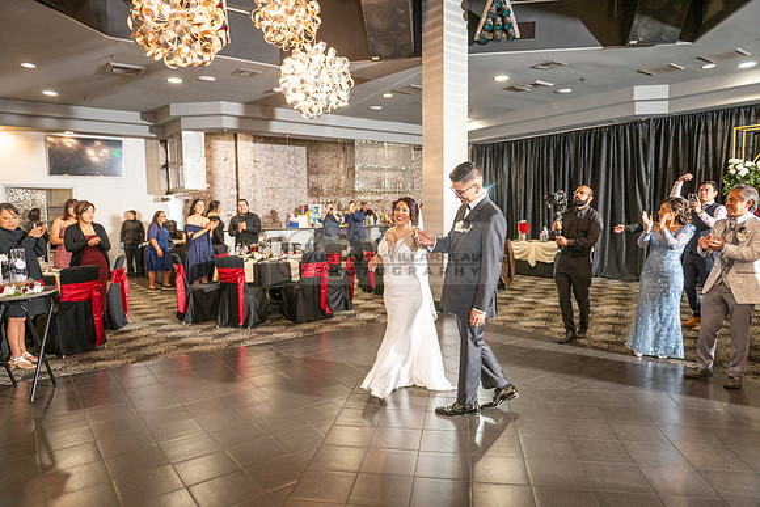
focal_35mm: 24
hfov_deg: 73.7
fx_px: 507
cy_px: 254
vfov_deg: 53.2
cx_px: 380
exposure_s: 1/200
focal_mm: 24
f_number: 3.2
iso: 800
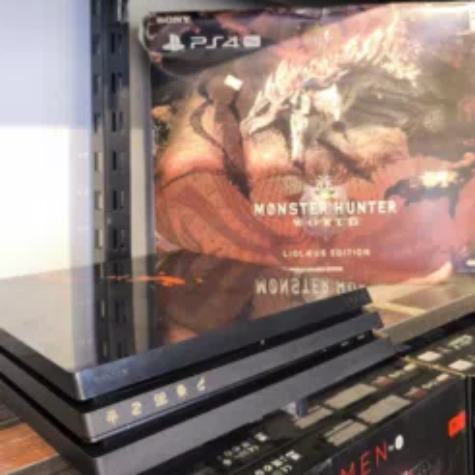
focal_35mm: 33
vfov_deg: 48.8
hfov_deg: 49.7
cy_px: 153
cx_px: 228
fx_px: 512
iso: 320
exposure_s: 1/100
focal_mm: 6.57
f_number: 1.6
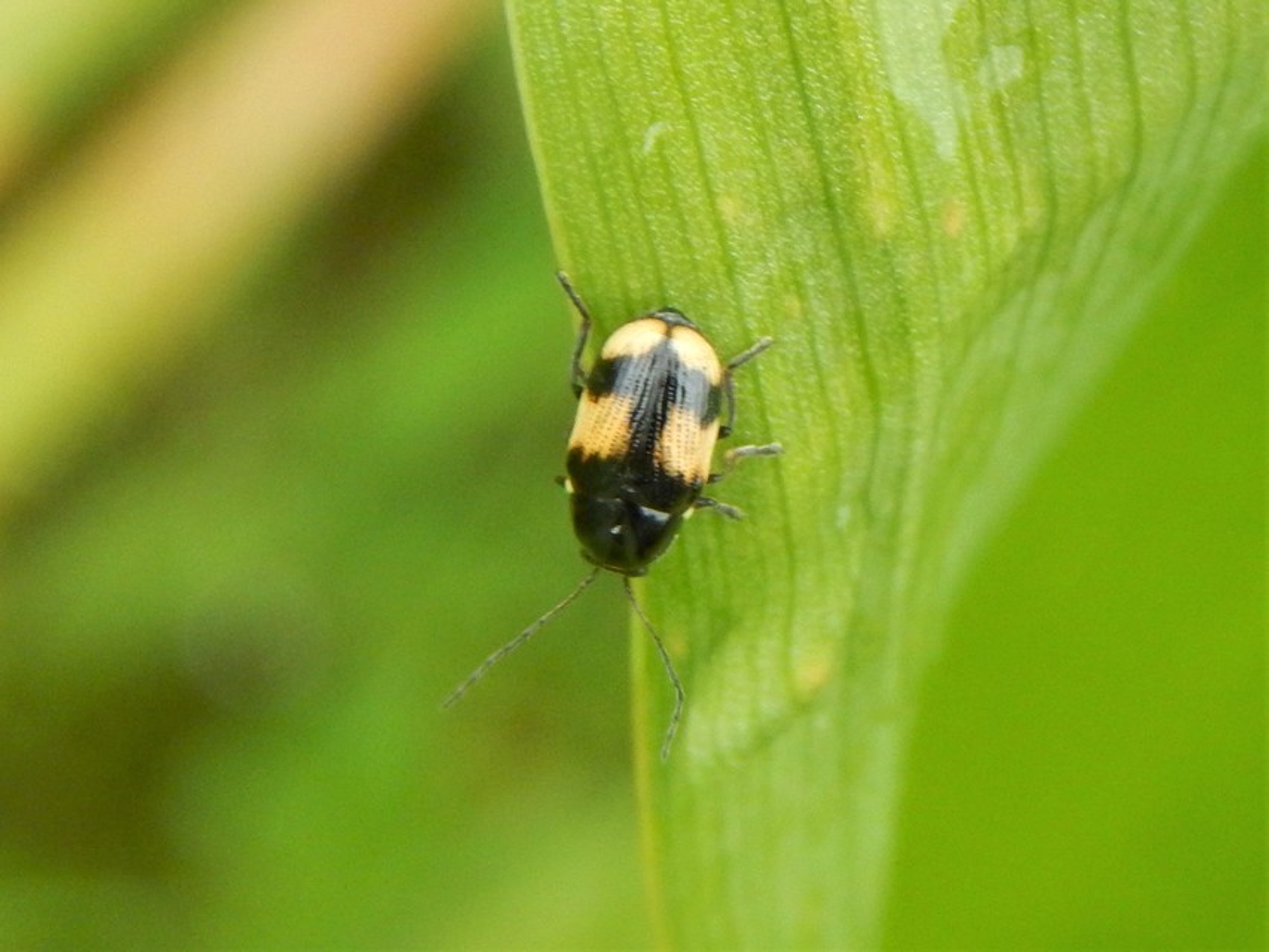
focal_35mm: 131
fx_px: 4803
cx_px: 634
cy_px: 476
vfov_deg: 11.3
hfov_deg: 15.1
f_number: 4.8
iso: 400
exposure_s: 1/80
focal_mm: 23.4
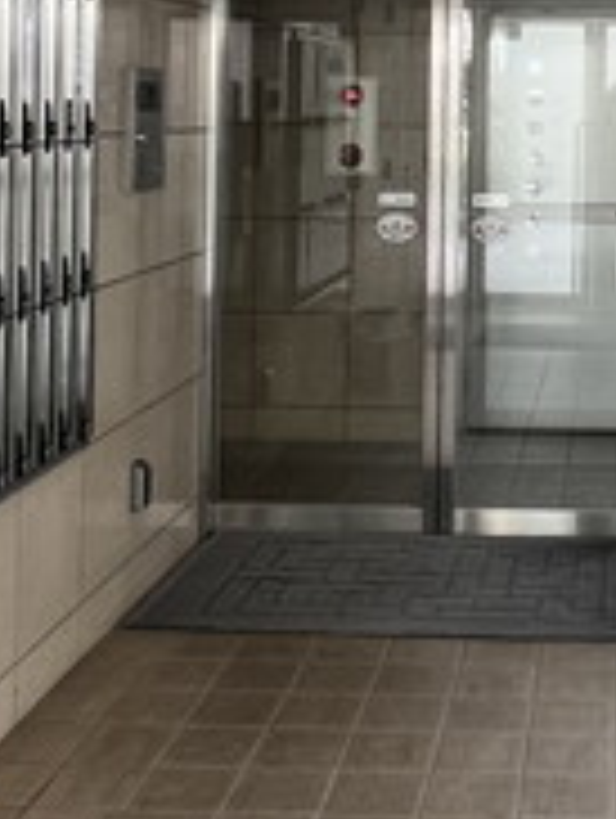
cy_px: 90
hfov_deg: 24.7
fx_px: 1349
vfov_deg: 32.2
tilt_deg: +1.2
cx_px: 598
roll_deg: -0.7
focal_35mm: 57
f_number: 1.8
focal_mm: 1.57
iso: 200
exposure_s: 1/99
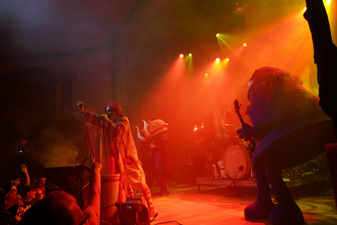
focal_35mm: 26
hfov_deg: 69.4
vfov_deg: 49.6
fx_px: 243
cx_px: 168
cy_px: 112
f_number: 4
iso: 4000
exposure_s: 1/160
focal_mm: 26
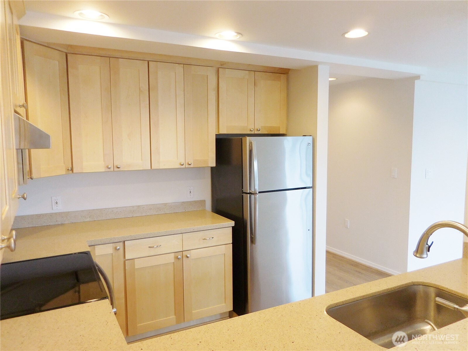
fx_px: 338
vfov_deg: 54.9
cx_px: 234
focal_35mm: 25
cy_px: 176
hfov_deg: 69.4
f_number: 3.3
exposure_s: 1/30
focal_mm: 4.5
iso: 220
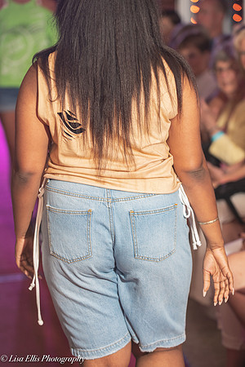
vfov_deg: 14.8
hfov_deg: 9.9
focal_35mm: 139
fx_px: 1419
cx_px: 122
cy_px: 184
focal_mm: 116
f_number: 4.5
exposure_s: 1/250
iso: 800
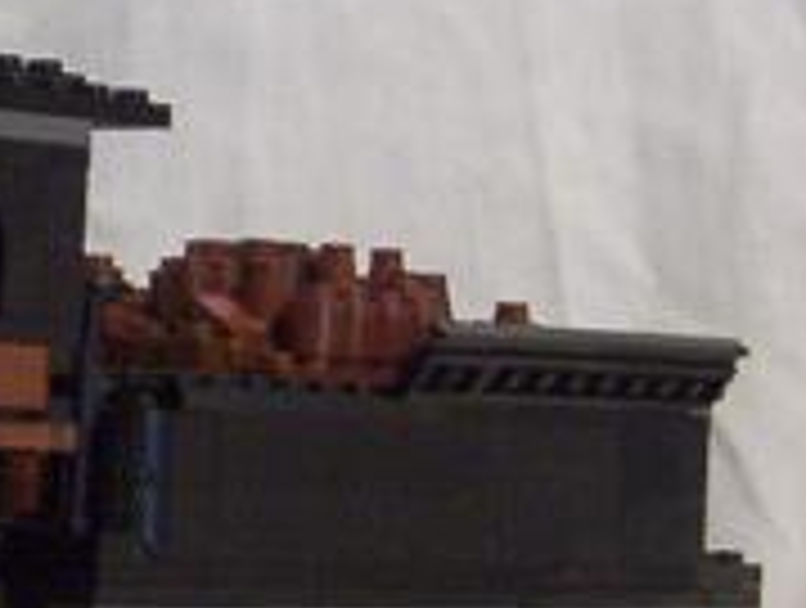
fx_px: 4899
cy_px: 327
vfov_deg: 7.1
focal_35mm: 210
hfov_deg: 9.1
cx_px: -529
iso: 200
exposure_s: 1/8.19
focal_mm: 7.88
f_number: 3.16
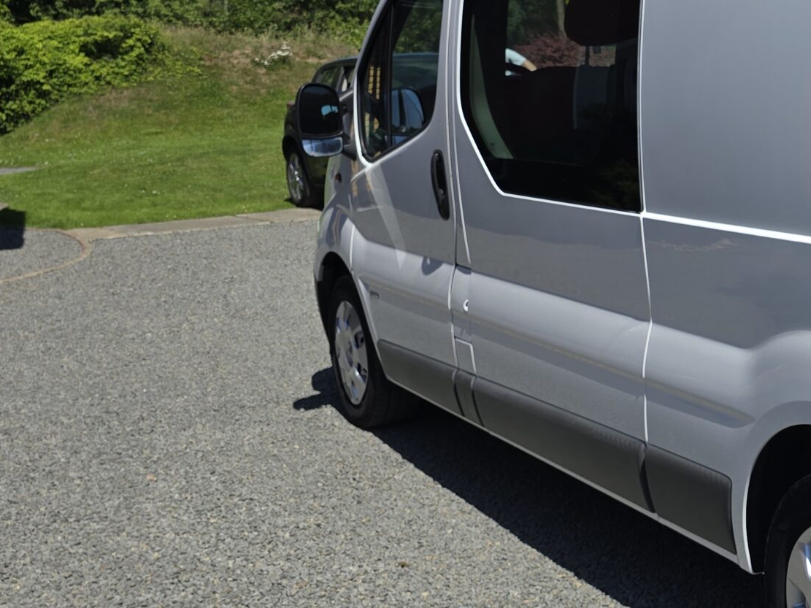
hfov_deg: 31.4
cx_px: 926
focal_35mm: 53
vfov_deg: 27.5
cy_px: 257
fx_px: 1242
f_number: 1.7
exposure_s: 1/1238
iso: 12
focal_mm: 6.3
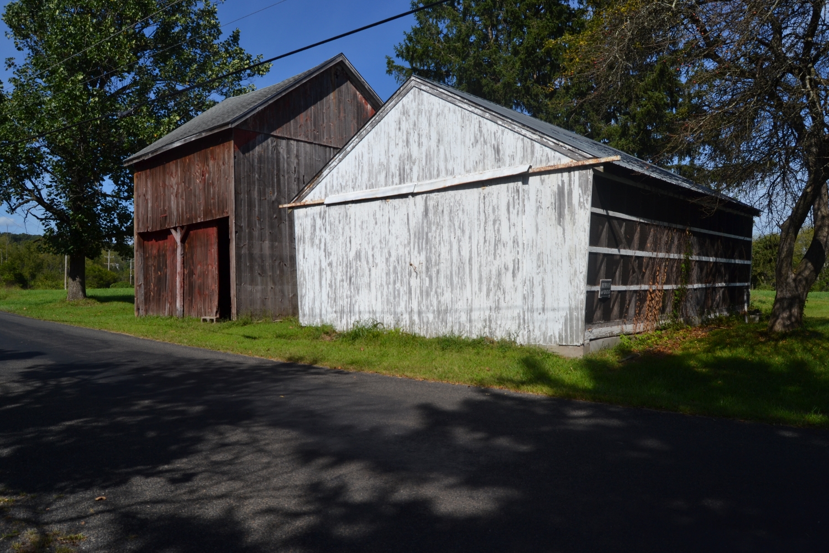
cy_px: 276
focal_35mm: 27
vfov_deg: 47.9
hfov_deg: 67.4
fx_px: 622
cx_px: 414
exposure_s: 1/320
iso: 100
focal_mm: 18
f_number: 9
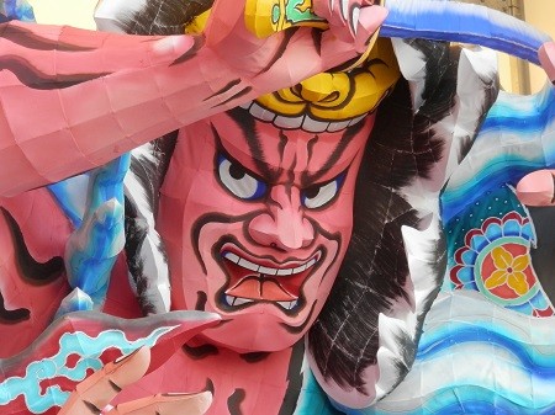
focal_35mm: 154
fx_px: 2468
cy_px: 208
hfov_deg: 12.8
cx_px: 278
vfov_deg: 9.6
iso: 200
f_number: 5.5
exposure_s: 1/80
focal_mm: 27.5
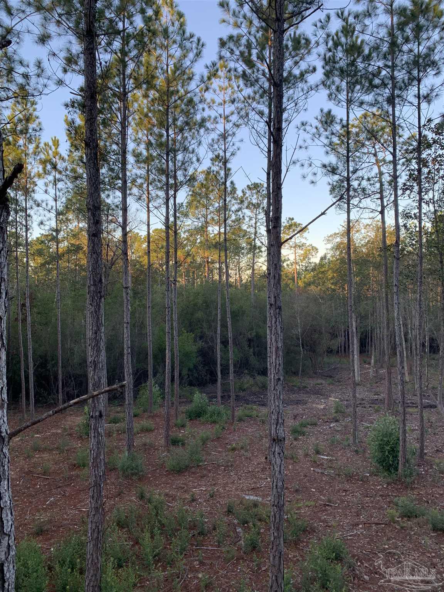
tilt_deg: -0.3
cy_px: 296
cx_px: 222
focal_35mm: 26
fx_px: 445
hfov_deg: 53.1
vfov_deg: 67.3
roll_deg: +0.9
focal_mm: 4.25
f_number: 1.8
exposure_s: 1/122
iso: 25
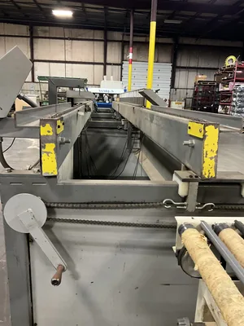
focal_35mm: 29
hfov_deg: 48.2
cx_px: 122
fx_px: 273
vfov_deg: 61.7
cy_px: 163
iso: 320
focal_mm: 3
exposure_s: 1/30
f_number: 1.8
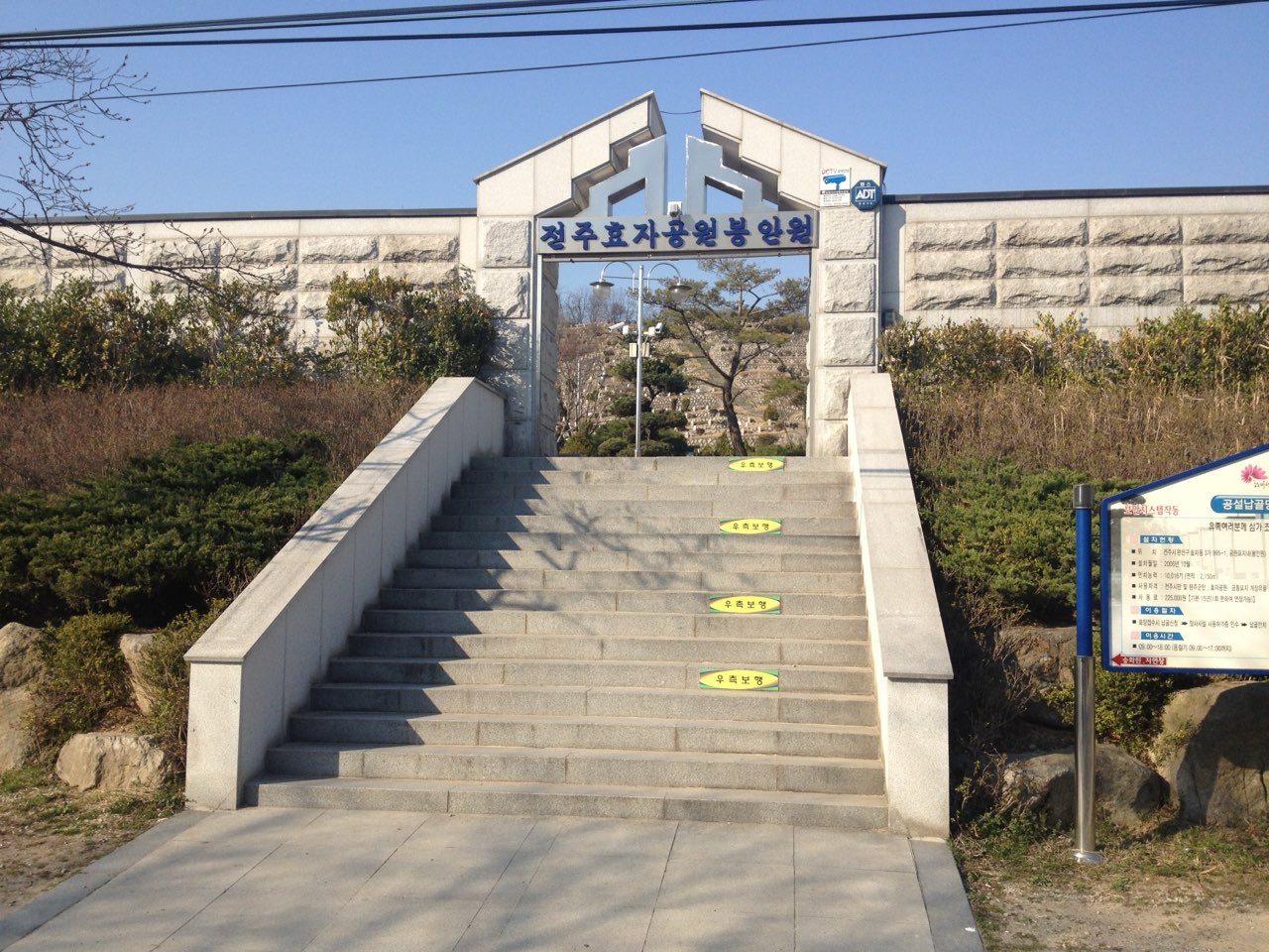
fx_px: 1283
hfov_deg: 52.6
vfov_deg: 40.7
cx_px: 634
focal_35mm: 35
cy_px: 476
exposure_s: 1/1493
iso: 50
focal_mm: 4.28
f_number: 2.4
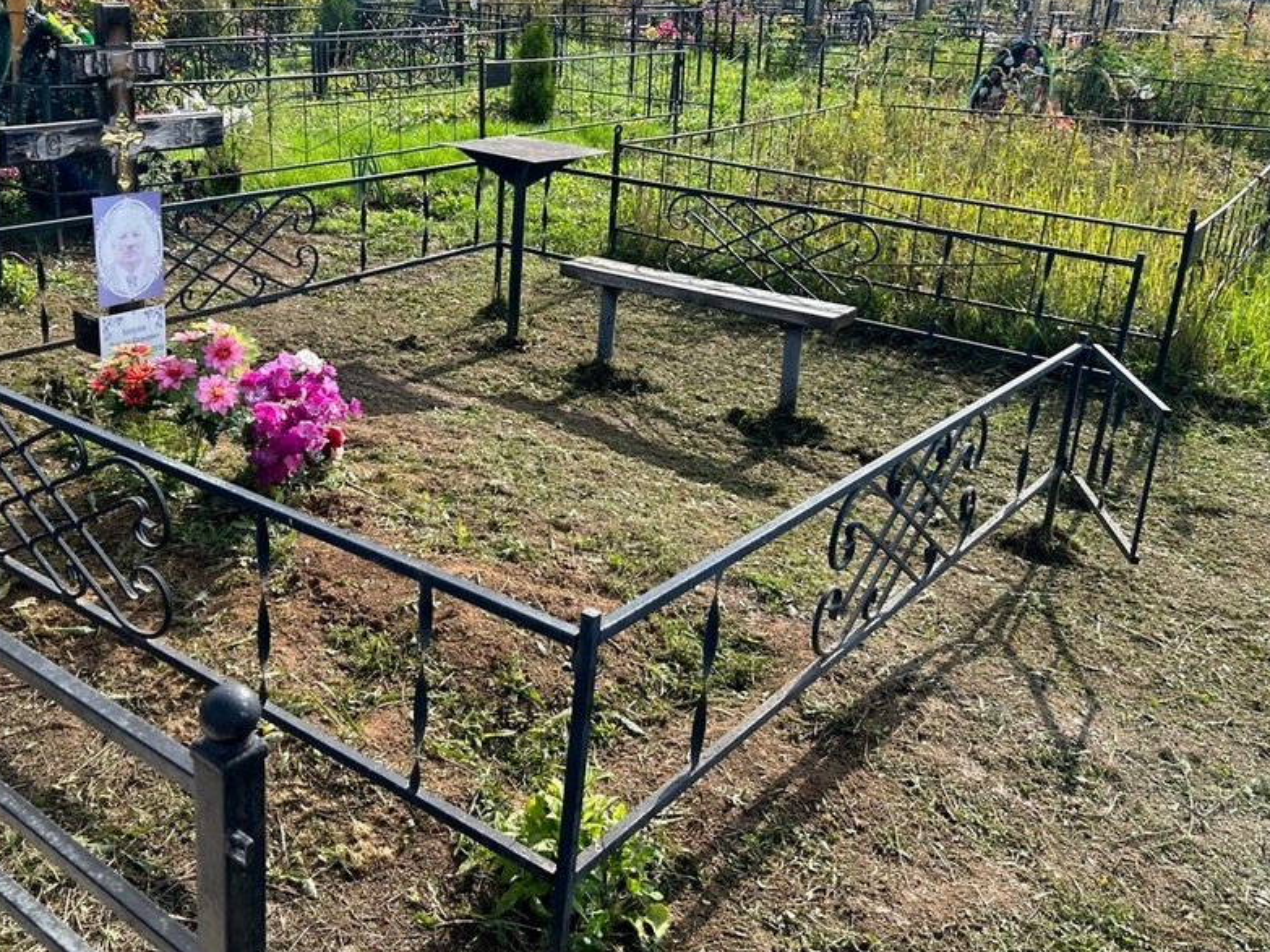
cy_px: 373
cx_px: 555
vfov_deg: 41.6
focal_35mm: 34
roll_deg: +2.0
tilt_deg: -20.4
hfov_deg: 53.8
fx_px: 1247
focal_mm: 5.7
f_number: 1.5
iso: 50
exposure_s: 1/1669
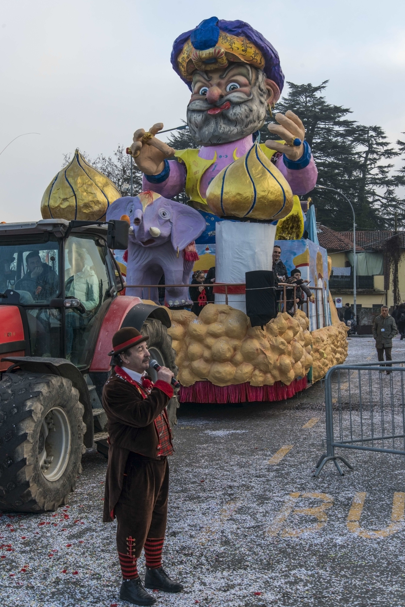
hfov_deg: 27.5
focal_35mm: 49
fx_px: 826
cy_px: 303
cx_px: 200
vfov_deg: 40.3
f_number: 8
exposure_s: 1/320
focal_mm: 48
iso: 450
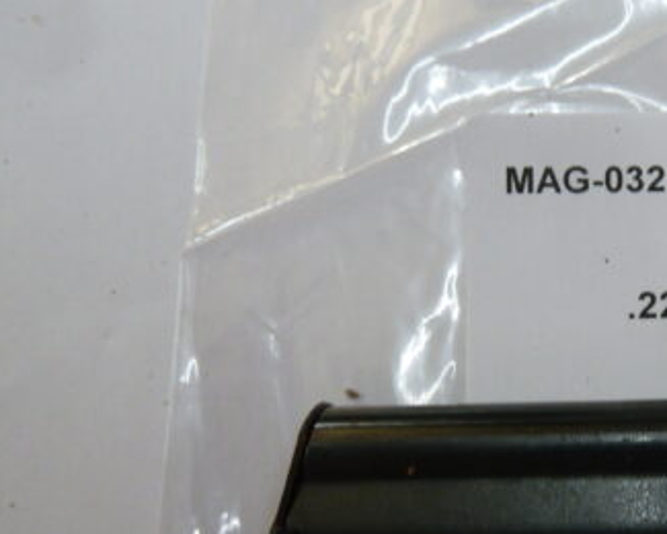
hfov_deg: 38.1
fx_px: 888
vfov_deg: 33.0
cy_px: 378
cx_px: 614
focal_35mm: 45
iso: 160
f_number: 3.3
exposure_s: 1/30
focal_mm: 4.1
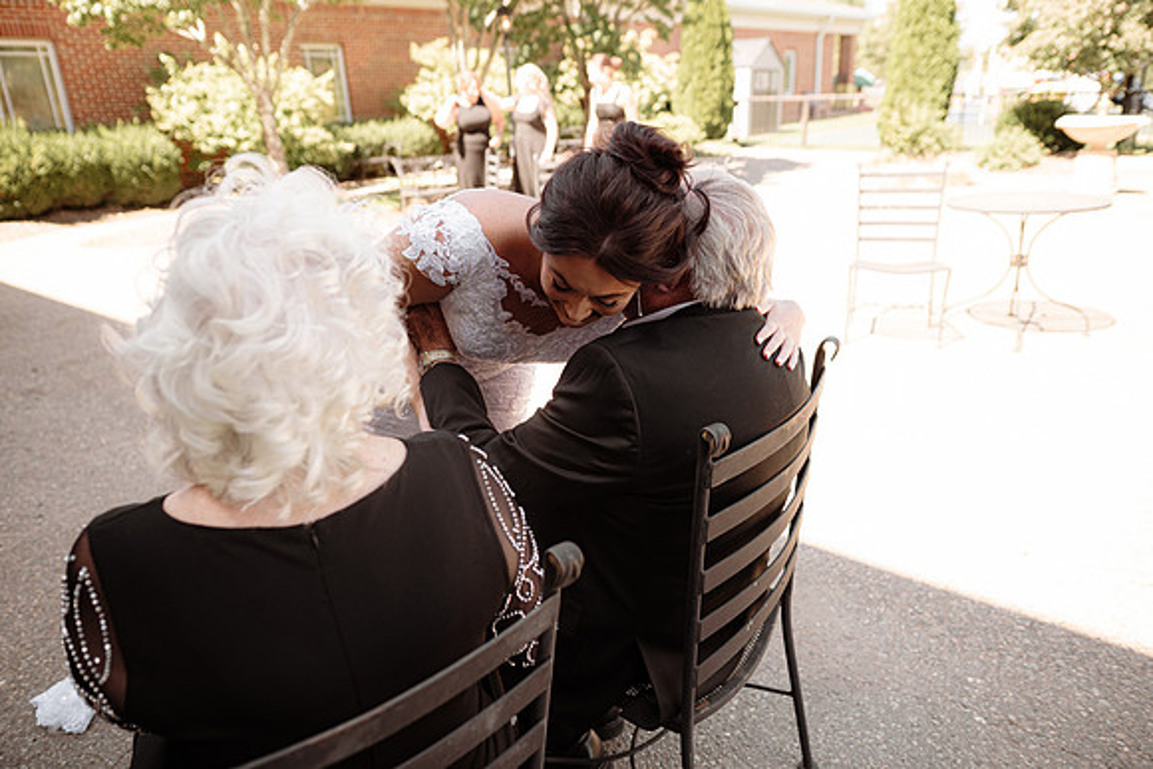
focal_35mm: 24
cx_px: 576
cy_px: 384
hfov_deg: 73.7
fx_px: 769
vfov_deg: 53.2
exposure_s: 1/400
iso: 160
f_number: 2.8
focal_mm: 24
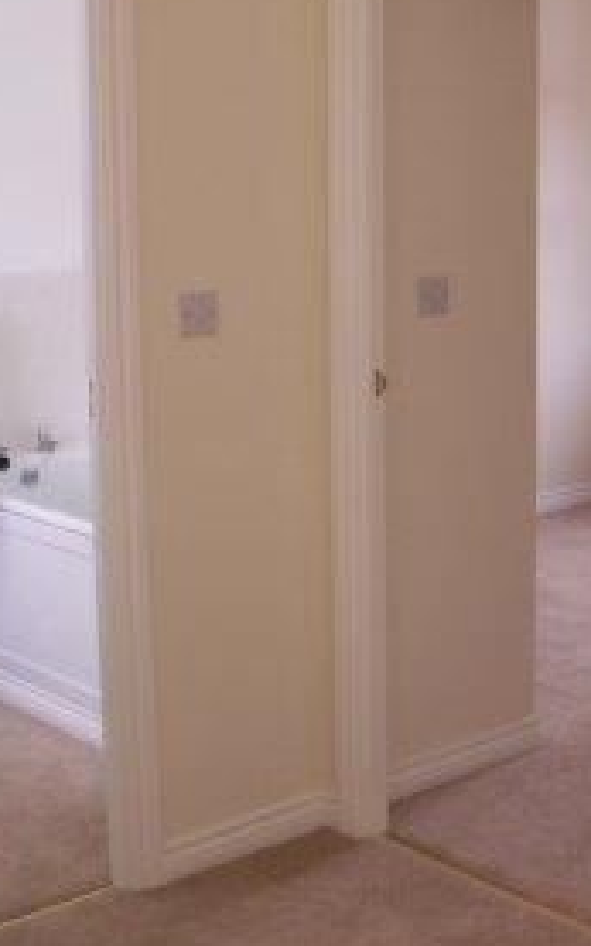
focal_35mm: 60
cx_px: 495
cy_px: 441
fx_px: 1547
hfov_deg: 21.3
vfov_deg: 34.0
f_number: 2.8
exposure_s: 1/40
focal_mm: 5.86
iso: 50
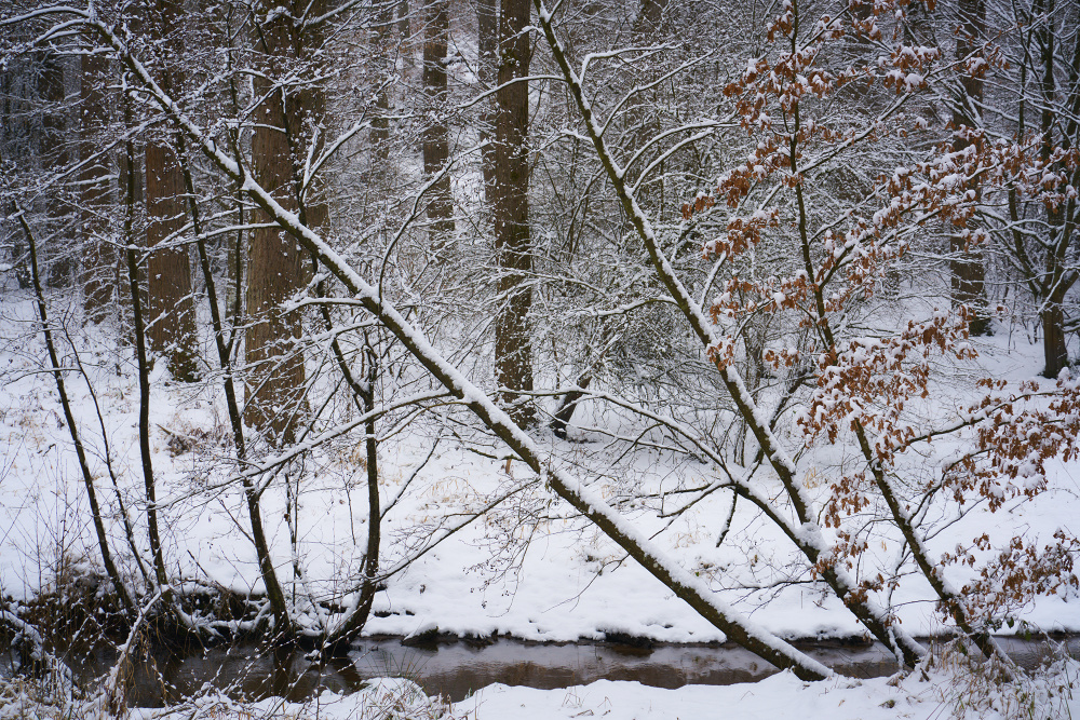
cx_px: 540
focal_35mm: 85
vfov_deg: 16.1
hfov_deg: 23.9
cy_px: 360
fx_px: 2550
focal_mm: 85
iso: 200
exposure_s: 1/125
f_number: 8
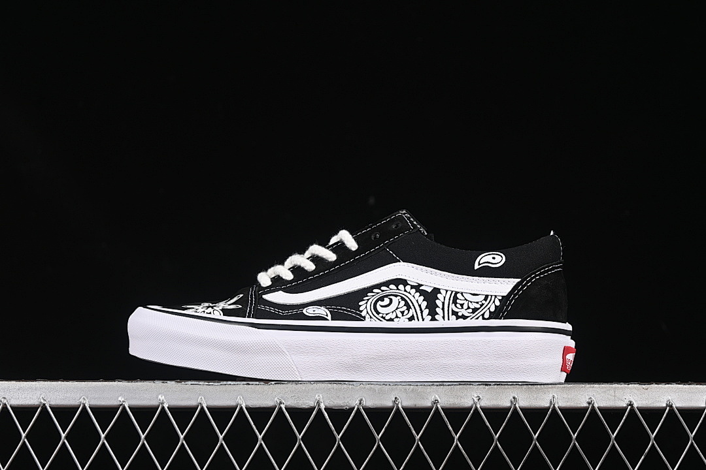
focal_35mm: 75
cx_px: 353
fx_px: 1471
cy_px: 235
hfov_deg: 27.0
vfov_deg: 18.2
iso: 160
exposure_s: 1/60
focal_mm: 50
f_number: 6.3
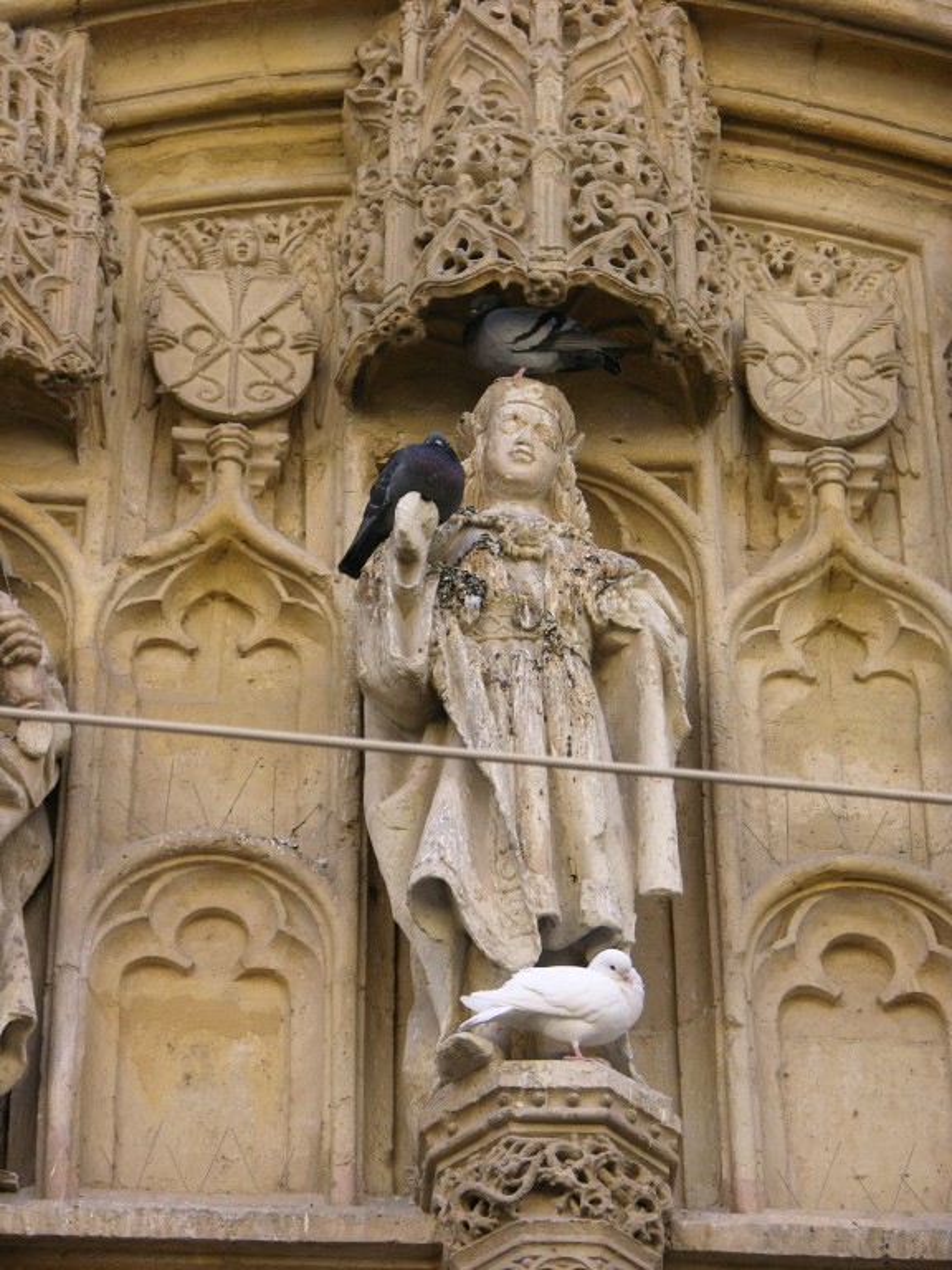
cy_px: 635
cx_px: 476
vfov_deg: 15.2
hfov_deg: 11.4
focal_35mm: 130
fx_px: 4767
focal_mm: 31.9
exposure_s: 1/103
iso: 50
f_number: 3.8
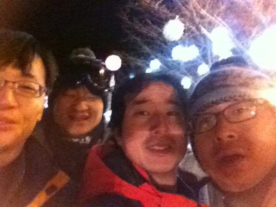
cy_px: 104
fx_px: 279
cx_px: 138
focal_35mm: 35
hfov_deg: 52.6
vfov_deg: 40.7
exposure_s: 1/15
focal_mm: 3.85
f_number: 2.4
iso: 2500
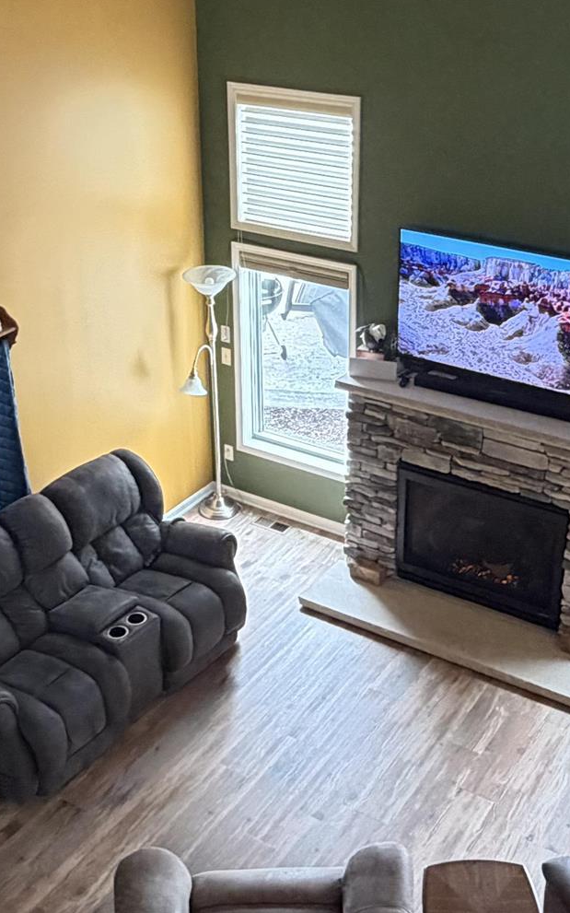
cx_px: 345
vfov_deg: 43.1
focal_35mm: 46
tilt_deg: -22.0
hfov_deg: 27.9
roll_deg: +1.0
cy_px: 333
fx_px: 1144
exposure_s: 1/60
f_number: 2.2
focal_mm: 2.22
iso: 400
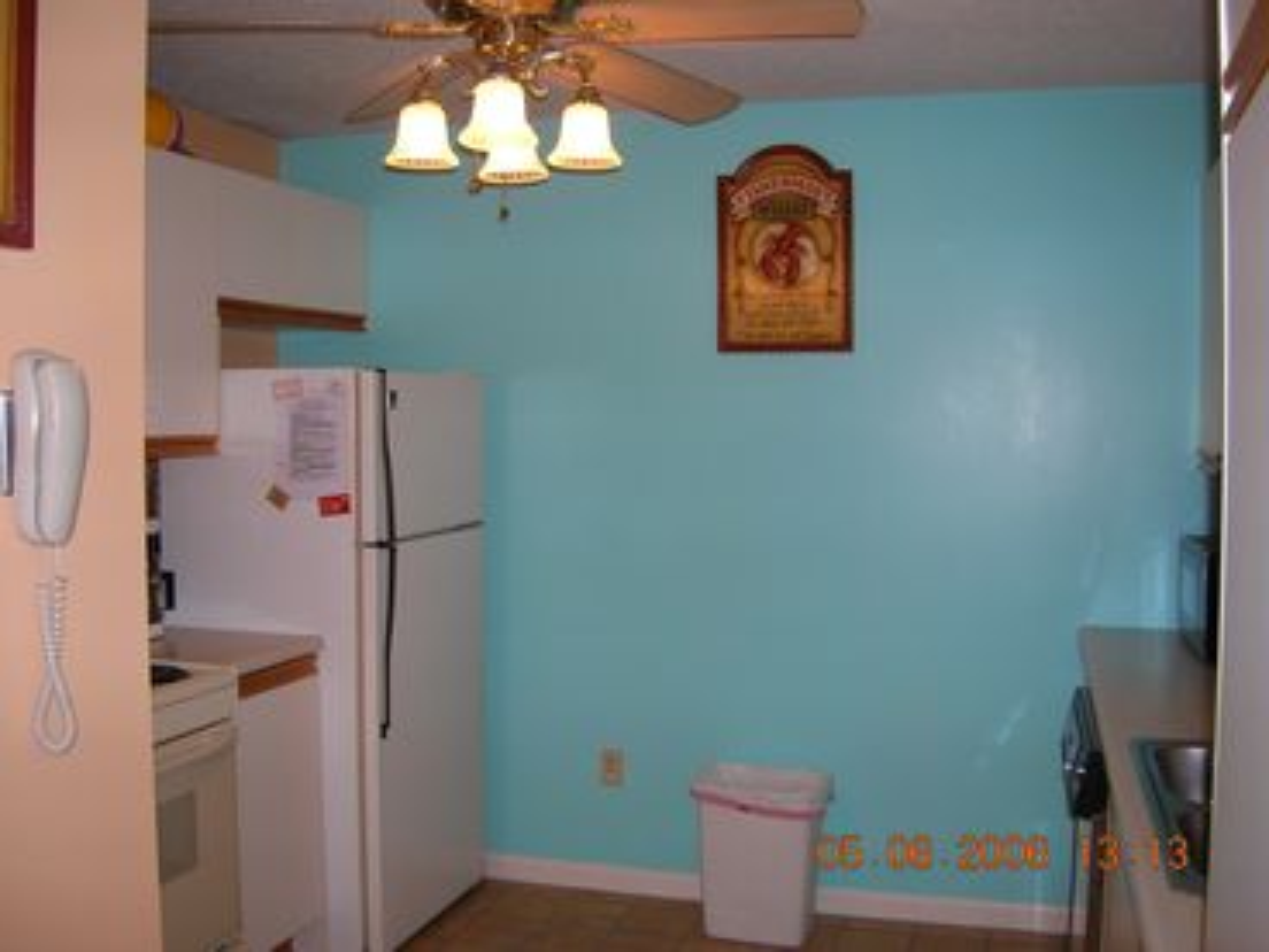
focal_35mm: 34
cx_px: 634
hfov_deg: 54.0
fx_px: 1246
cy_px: 476
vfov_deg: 41.8
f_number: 2.9
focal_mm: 5.7
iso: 50
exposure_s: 1/60.1
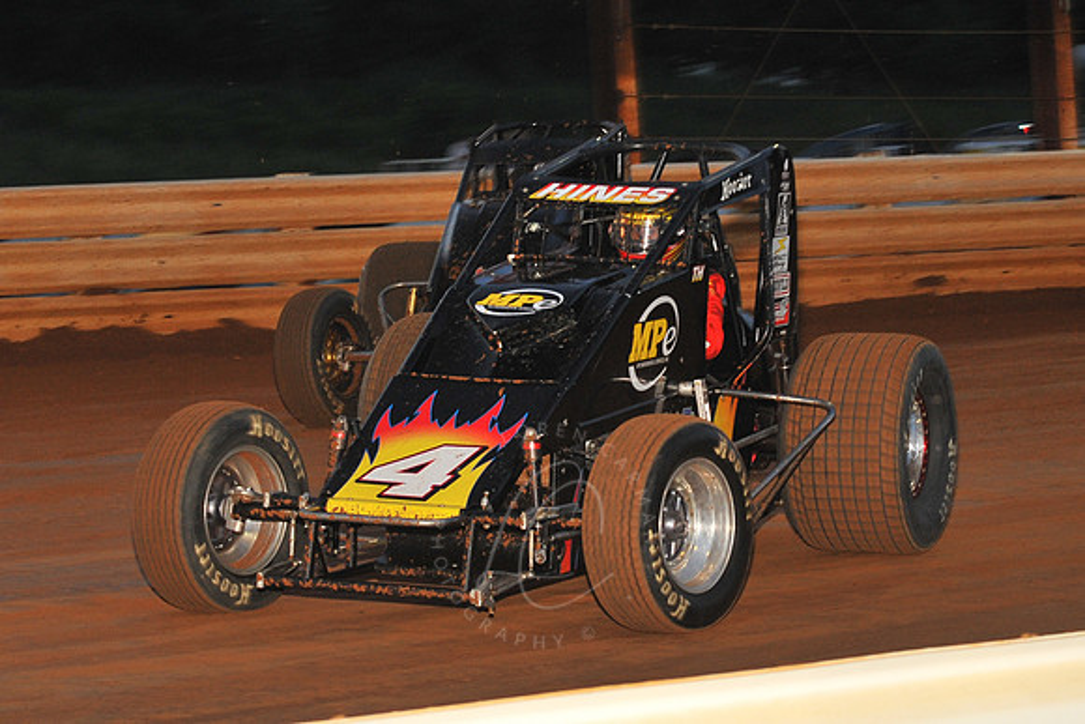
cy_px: 362
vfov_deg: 14.9
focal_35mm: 92
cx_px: 542
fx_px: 2773
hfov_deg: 22.1
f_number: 8
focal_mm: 92
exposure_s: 1/320
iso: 1000
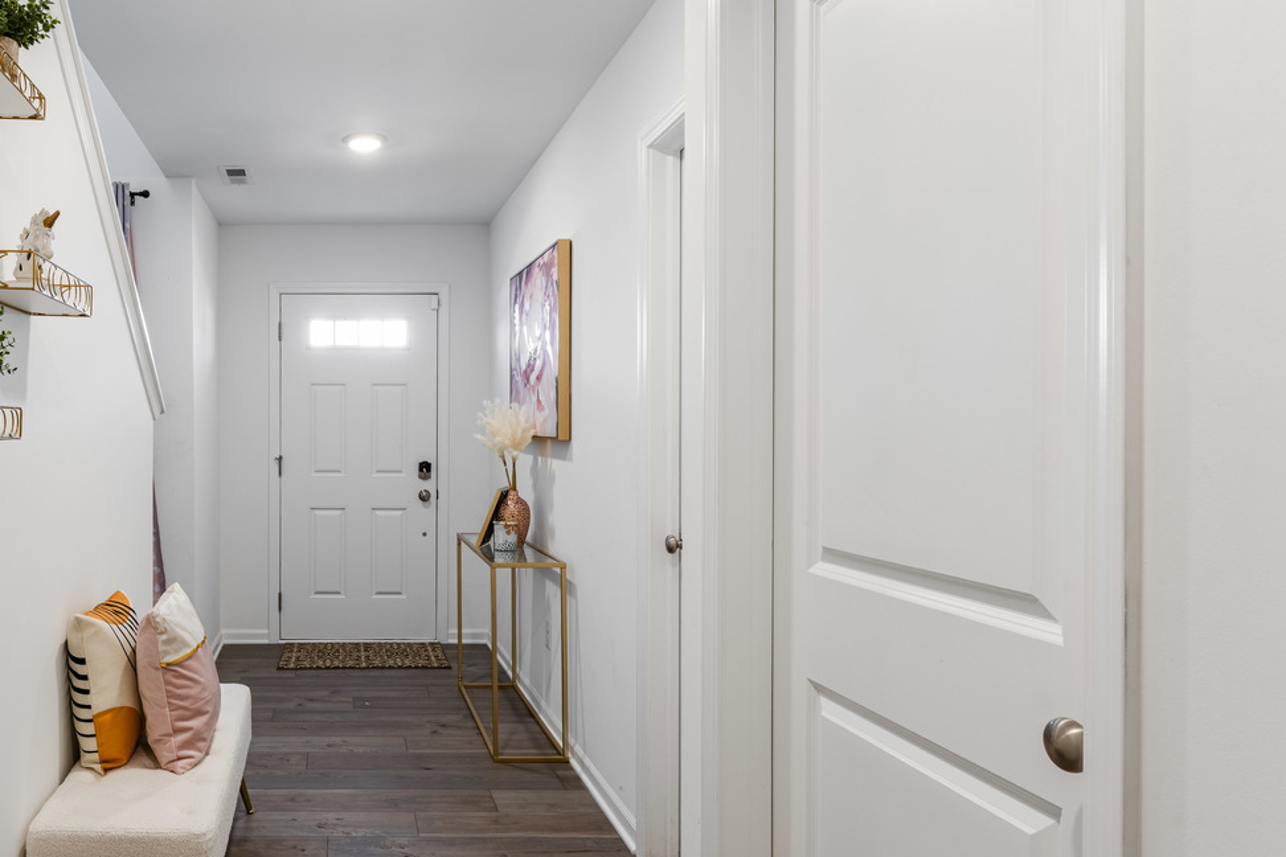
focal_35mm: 26
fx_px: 935
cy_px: 510
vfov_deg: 49.0
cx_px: 329
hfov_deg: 65.1
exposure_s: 1/5
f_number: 10
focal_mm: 15.7
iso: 50
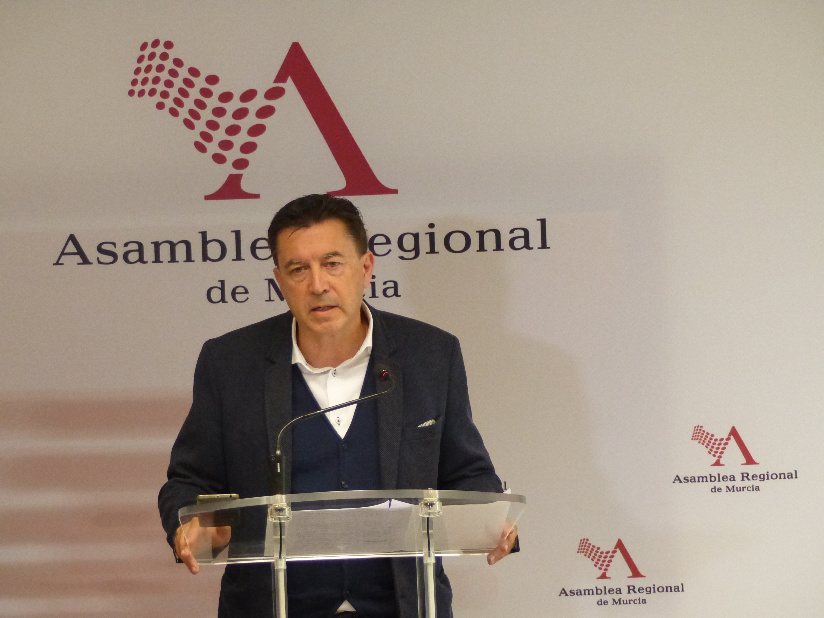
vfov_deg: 9.3
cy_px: 309
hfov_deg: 12.3
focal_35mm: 160
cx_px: 412
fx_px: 3809
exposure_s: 1/400
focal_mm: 28.7
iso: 800
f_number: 2.8
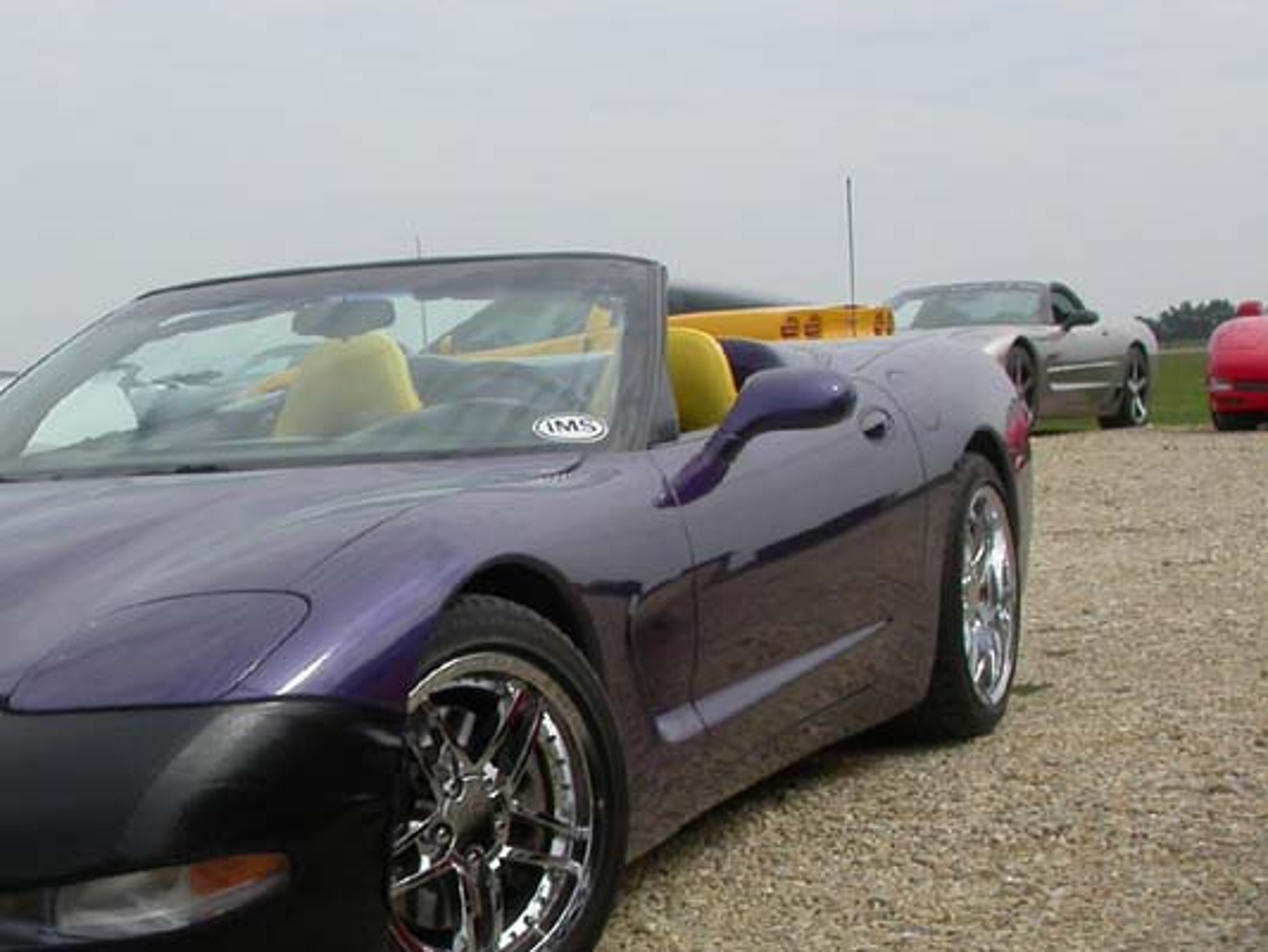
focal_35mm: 73
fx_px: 2675
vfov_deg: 20.1
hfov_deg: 25.8
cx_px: 114
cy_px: 659
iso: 100
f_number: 7.5
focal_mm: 7.85
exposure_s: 1/432
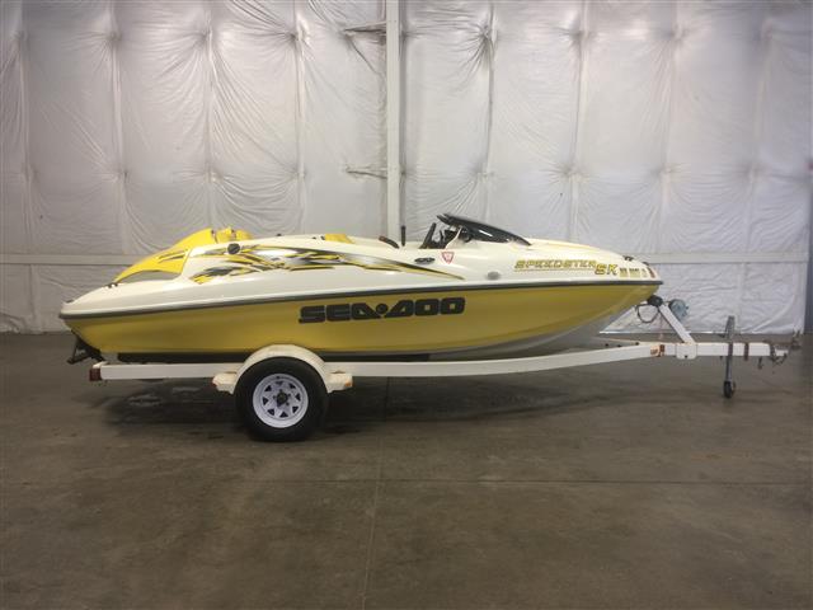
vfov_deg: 48.2
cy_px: 305
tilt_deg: -8.8
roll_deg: +0.3
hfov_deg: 61.7
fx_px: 681
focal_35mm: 29
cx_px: 406
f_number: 2.2
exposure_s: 1/30
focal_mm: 4.15
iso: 40
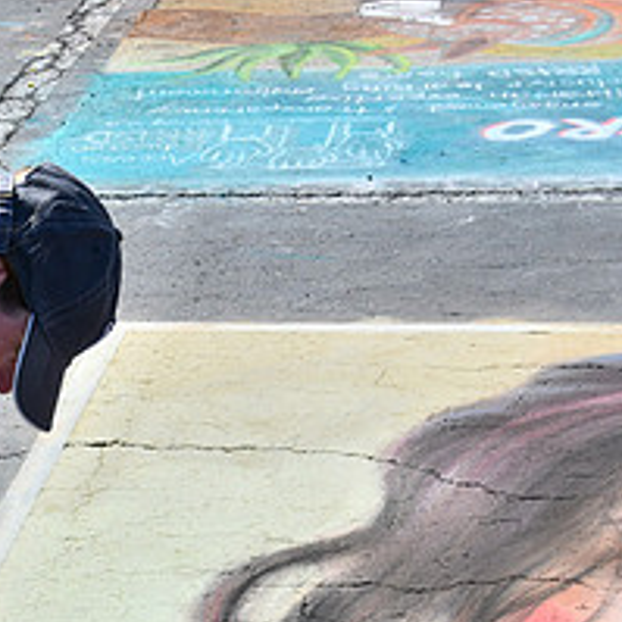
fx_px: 2419
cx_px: -119
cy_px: 542
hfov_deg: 14.2
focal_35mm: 119
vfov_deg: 14.5
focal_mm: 32
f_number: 9
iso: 100
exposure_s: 1/400
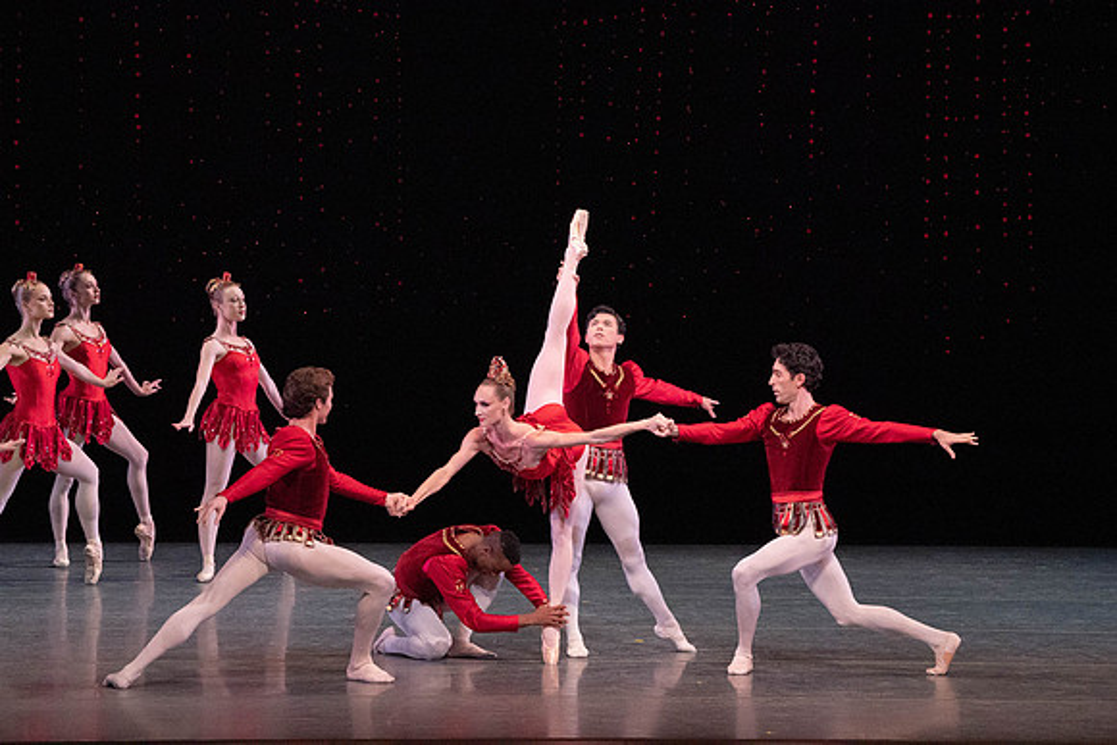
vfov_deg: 5.3
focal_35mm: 259
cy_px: 372
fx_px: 8038
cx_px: 558
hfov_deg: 7.9
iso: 16000
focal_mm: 259
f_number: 11
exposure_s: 1/500
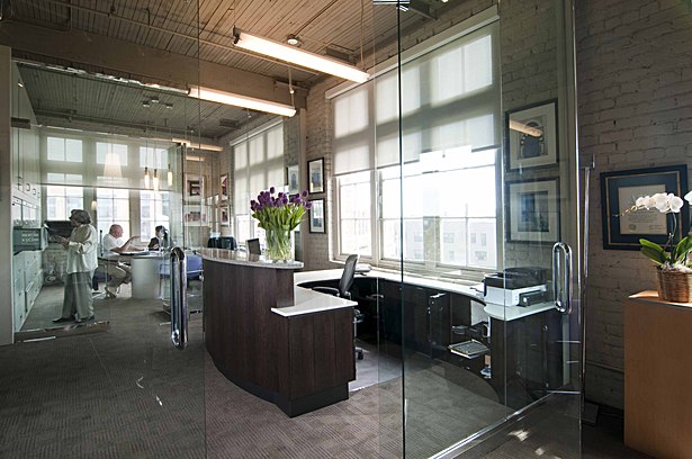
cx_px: 346
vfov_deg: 67.2
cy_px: 230
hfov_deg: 90.1
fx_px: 345
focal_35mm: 18
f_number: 9
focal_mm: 12
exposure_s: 1/10
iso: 200
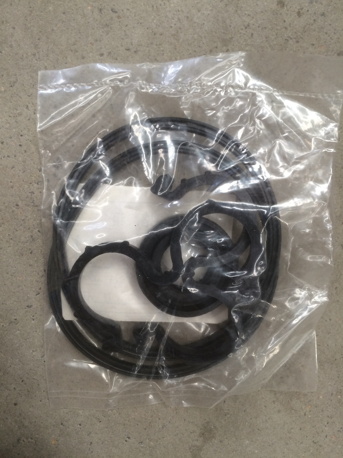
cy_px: 229
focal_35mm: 29
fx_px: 383
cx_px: 172
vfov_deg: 61.7
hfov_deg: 48.2
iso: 64
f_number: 2.2
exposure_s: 1/30
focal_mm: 4.15
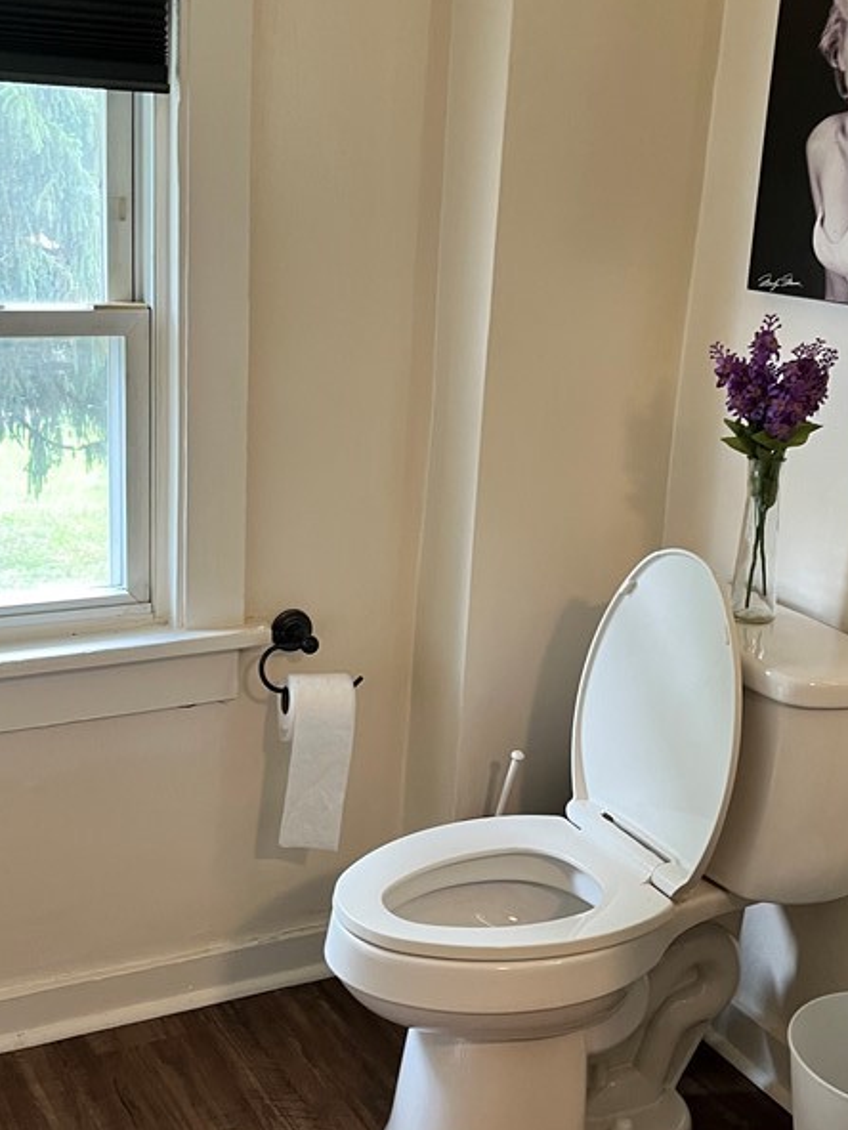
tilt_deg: -17.1
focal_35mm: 45
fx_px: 1470
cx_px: 411
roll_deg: -3.1
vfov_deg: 42.1
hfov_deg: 32.2
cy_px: 599
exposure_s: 1/60
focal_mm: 5.1
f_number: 1.6
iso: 160
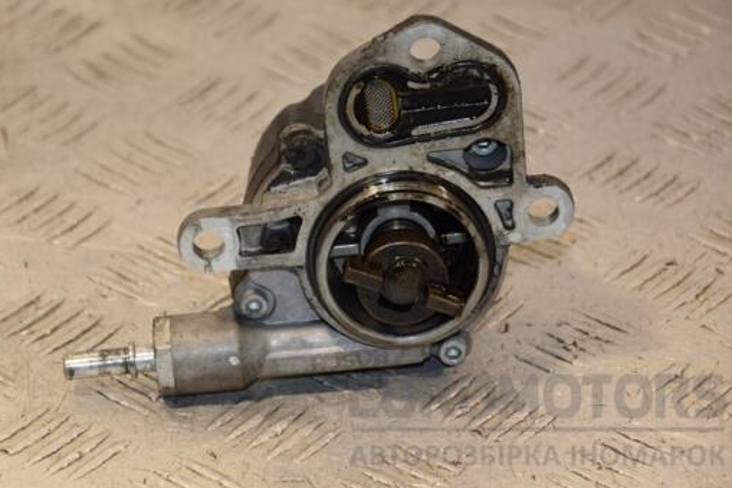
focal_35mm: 186
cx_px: 322
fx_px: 3772
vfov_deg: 7.4
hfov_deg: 11.1
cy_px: 204
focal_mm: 105
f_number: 5.6
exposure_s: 1/160
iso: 800
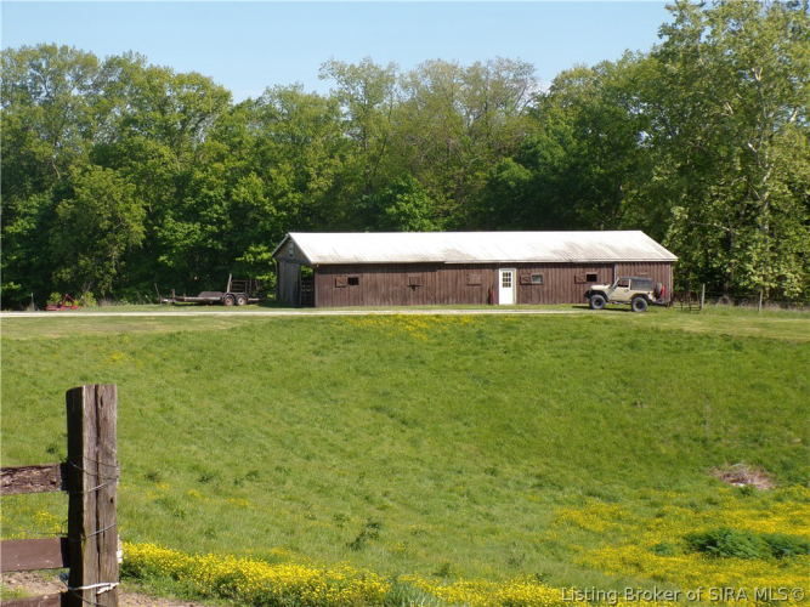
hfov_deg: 29.8
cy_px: 304
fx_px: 1521
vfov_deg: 22.6
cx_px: 405
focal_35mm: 65
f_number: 4.3
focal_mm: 11.6
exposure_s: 1/480
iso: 100
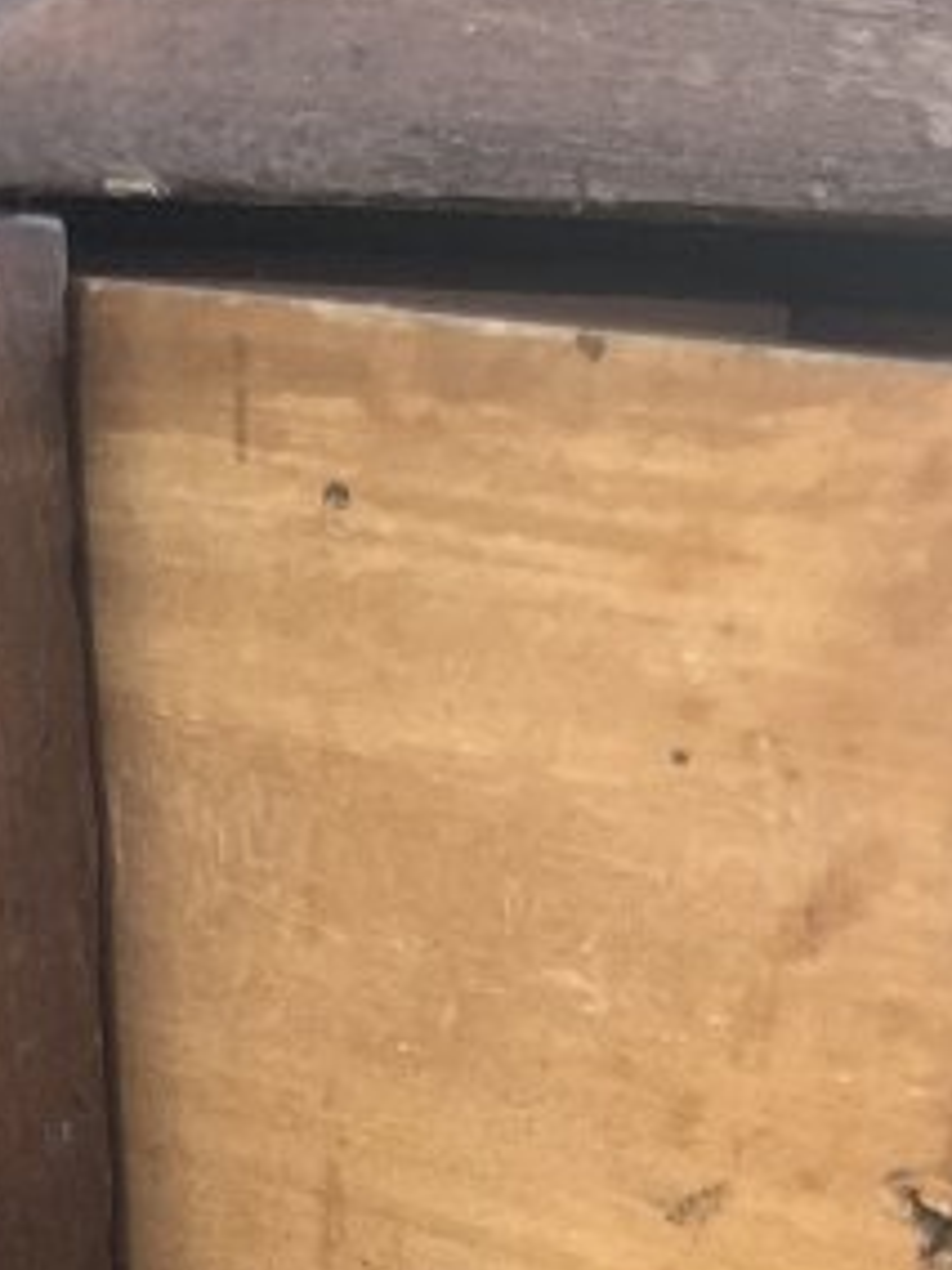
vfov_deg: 14.5
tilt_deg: -30.8
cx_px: 1193
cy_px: 2616
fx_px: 4034
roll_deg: -6.9
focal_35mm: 110
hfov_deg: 13.1
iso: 64
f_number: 1.6
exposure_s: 1/121
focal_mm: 5.1
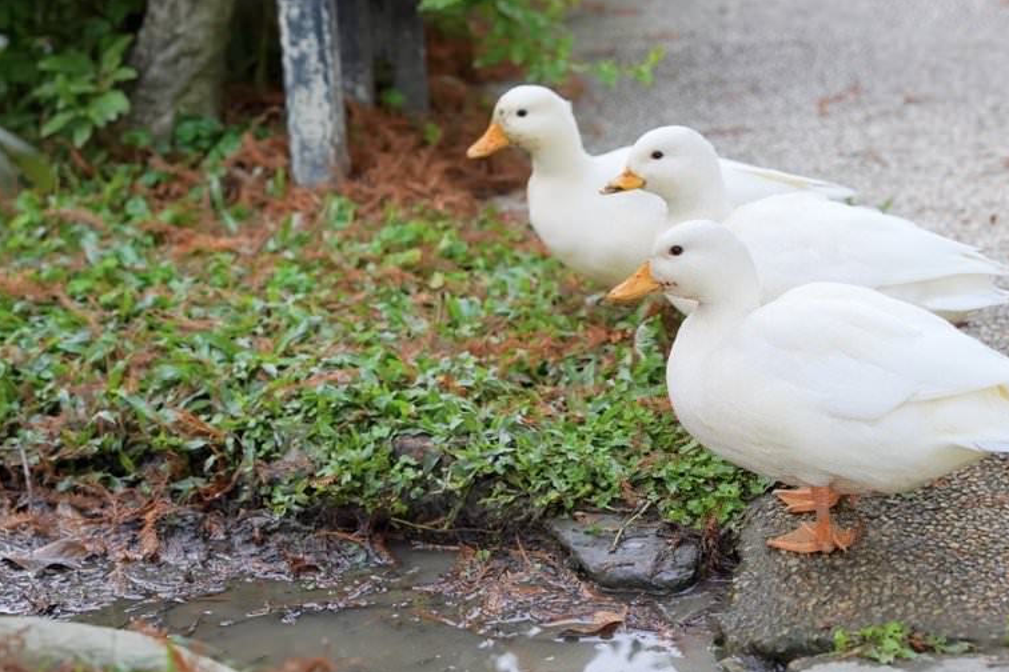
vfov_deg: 16.6
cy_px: 295
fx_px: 2301
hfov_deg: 24.7
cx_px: 605
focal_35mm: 82
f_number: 4
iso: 1600
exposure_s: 1/160
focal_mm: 51.7
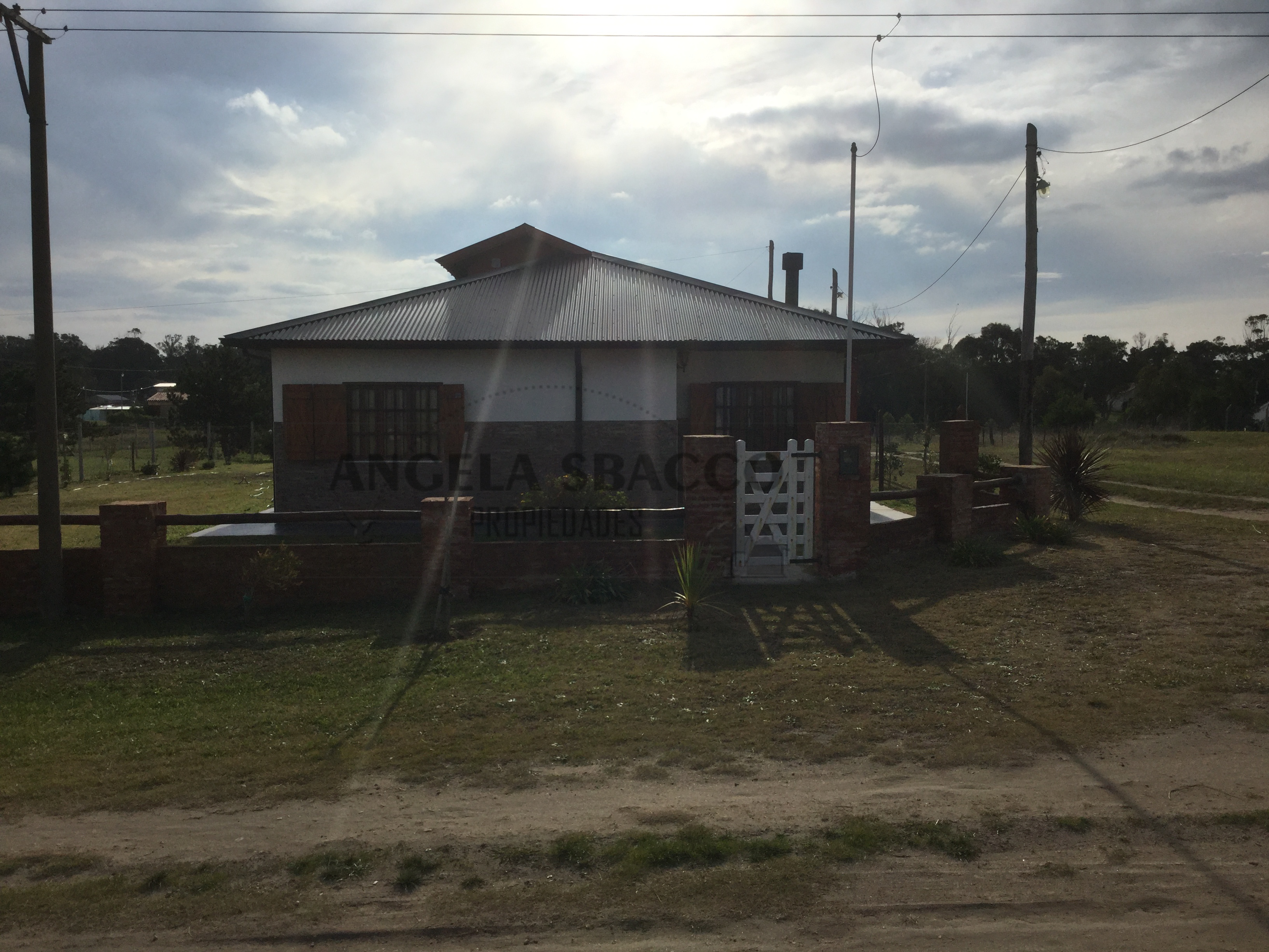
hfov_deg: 58.4
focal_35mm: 31
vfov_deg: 45.4
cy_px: 476
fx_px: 1136
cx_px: 634
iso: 25
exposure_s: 1/3891
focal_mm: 3.3
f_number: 2.4
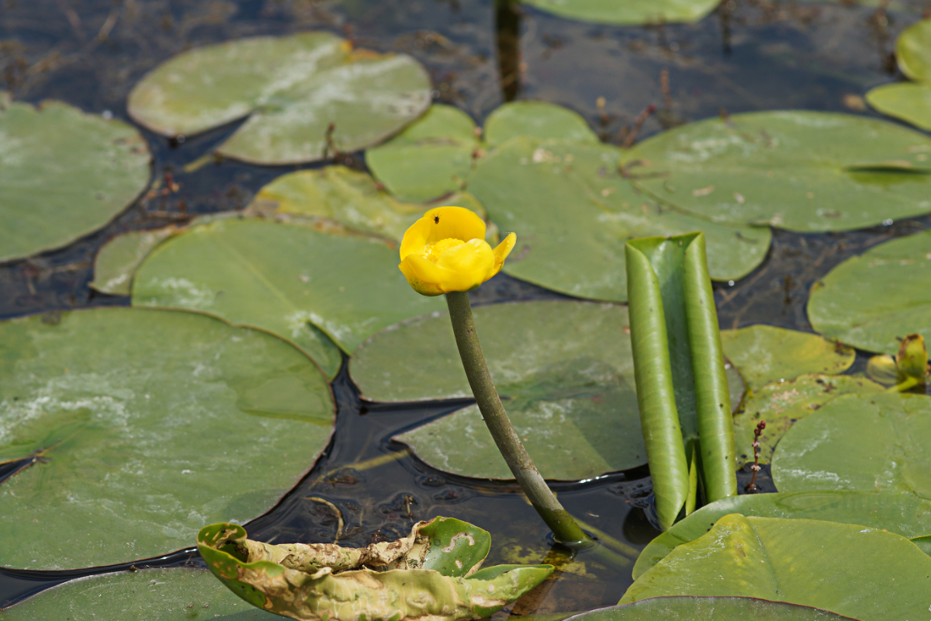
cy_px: 310
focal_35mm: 150
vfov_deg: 9.1
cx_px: 466
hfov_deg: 13.7
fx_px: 3879
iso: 100
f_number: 5.6
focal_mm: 100
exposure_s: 1/320
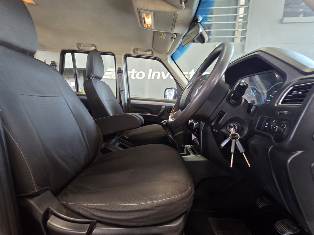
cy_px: 119
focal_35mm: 14
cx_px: 148
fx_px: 127
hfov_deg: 102.0
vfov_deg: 85.7
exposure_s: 1/50
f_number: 2.2
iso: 500
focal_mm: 2.2
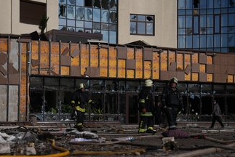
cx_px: 109
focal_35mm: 78
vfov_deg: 17.5
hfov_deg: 26.0
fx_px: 510
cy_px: 96
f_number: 2.8
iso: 100
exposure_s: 1/8000
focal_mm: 63
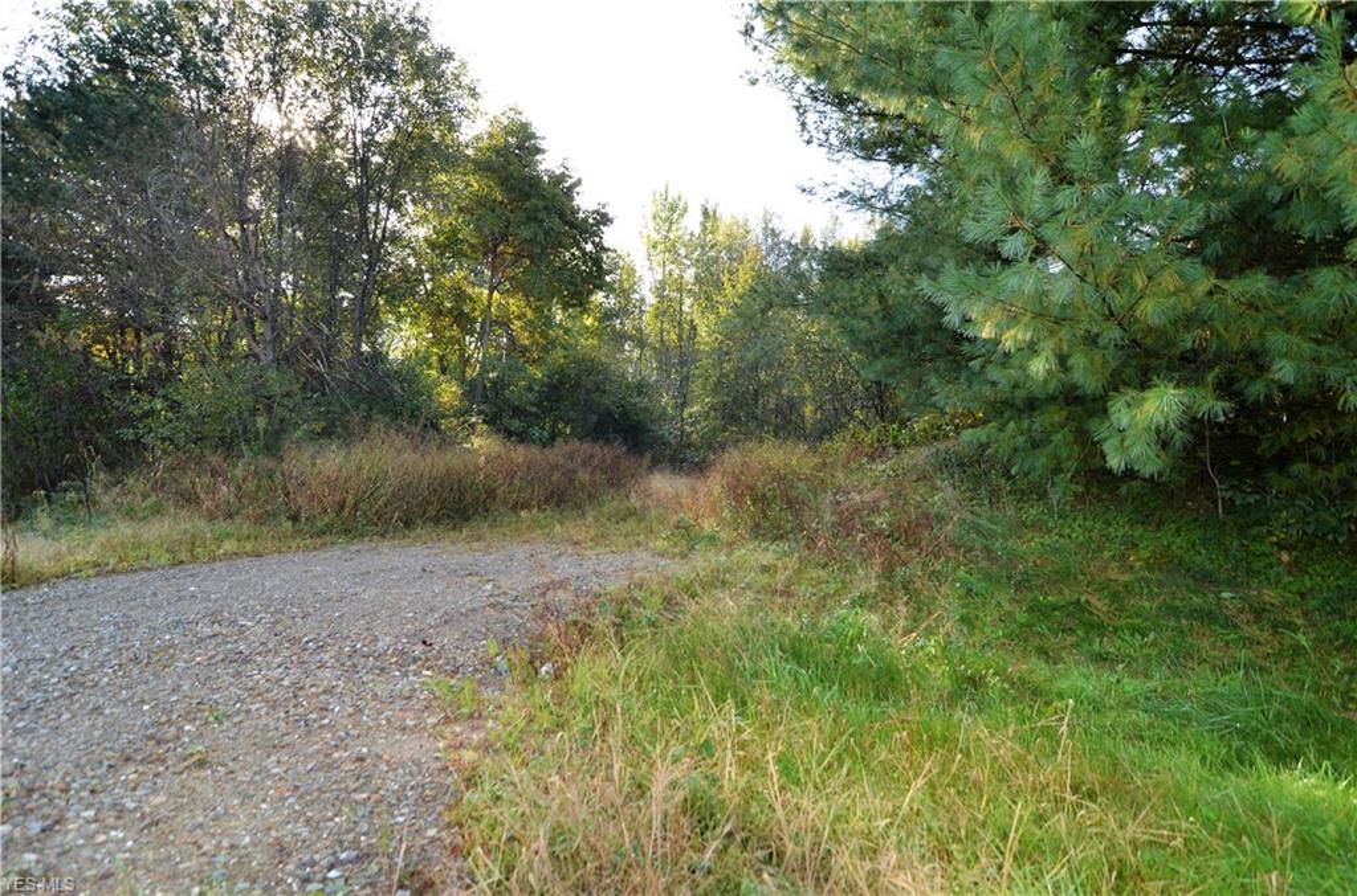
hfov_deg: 90.2
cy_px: 448
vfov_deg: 67.1
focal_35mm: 18
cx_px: 678
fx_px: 677
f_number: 4
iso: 200
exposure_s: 1/250
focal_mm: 12
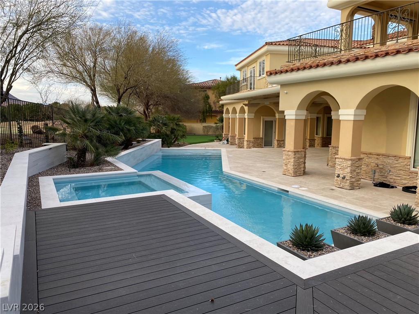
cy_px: 157
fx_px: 315
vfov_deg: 53.1
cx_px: 210
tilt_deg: -7.5
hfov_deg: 67.3
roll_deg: -0.6
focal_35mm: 26
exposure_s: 1/487
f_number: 1.8
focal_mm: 4.25
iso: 32
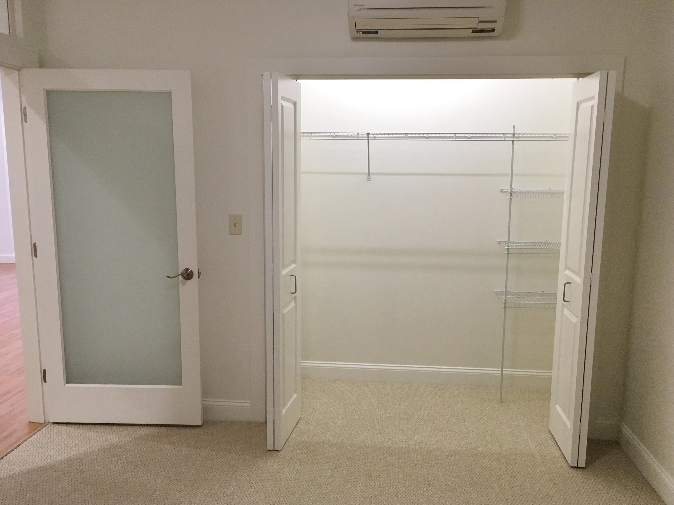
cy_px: 259
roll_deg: -0.6
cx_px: 346
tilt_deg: -9.9
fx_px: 584
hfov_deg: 60.0
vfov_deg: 46.8
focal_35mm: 30
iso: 64
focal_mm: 4.15
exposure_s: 1/33
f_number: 2.2
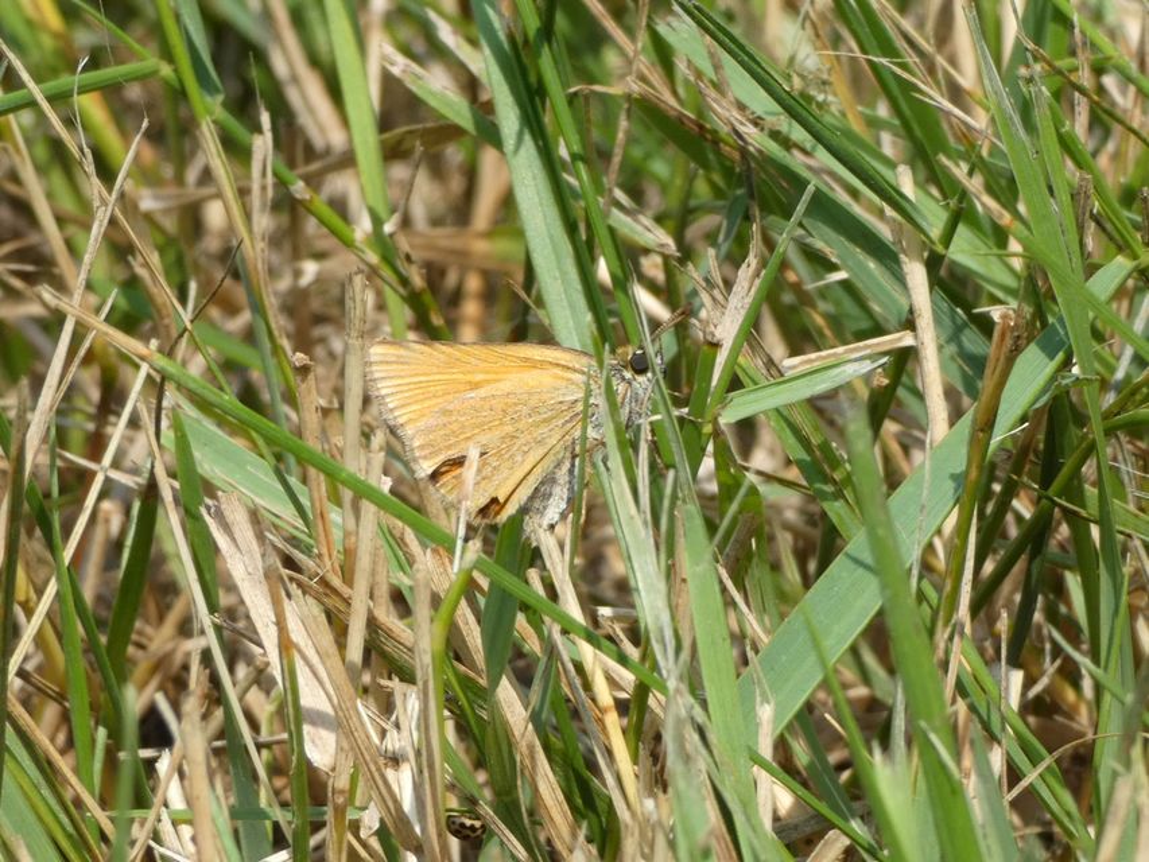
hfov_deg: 11.4
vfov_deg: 8.6
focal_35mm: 173
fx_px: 5743
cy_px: 431
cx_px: 574
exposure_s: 1/125
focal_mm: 30.9
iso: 80
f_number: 5.5
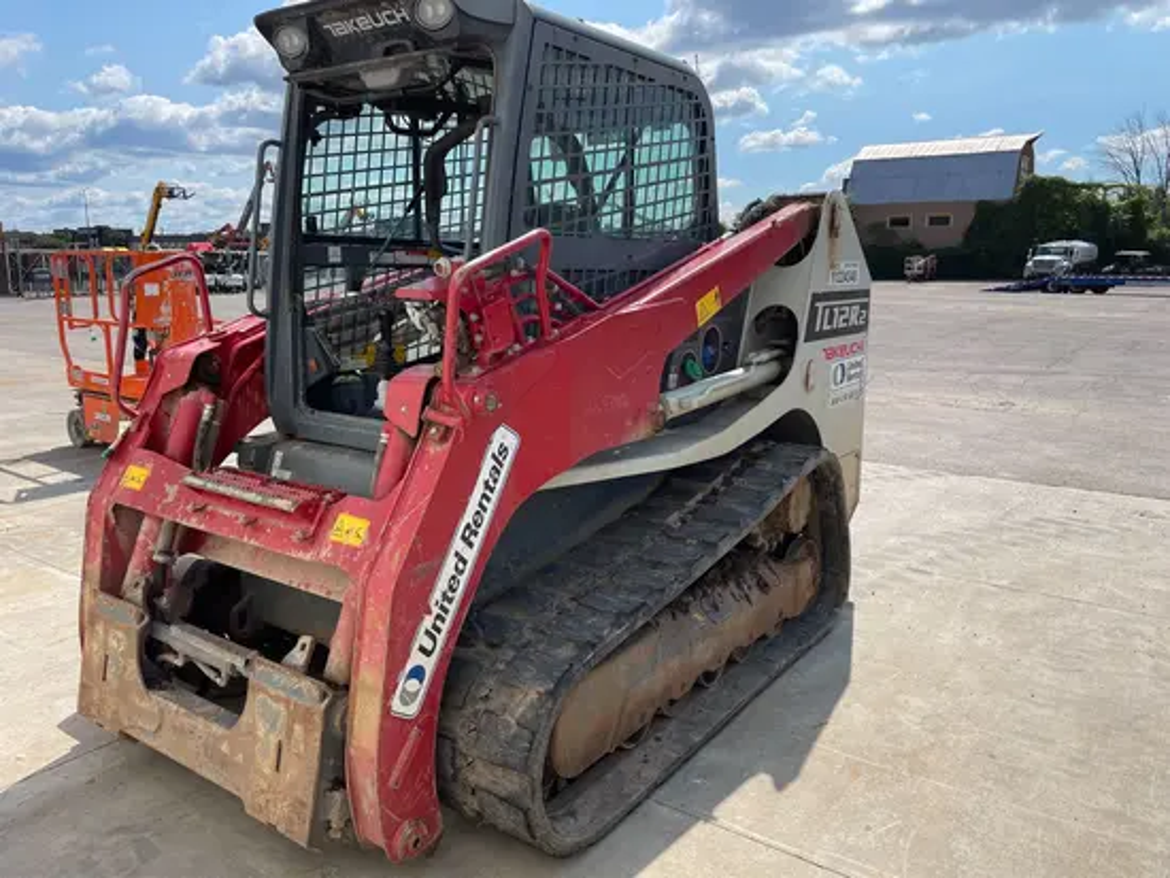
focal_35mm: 26
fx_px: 879
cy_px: 439
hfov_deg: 67.3
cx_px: 585
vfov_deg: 53.1
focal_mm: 4.2
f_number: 1.6
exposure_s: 1/2882
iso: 32
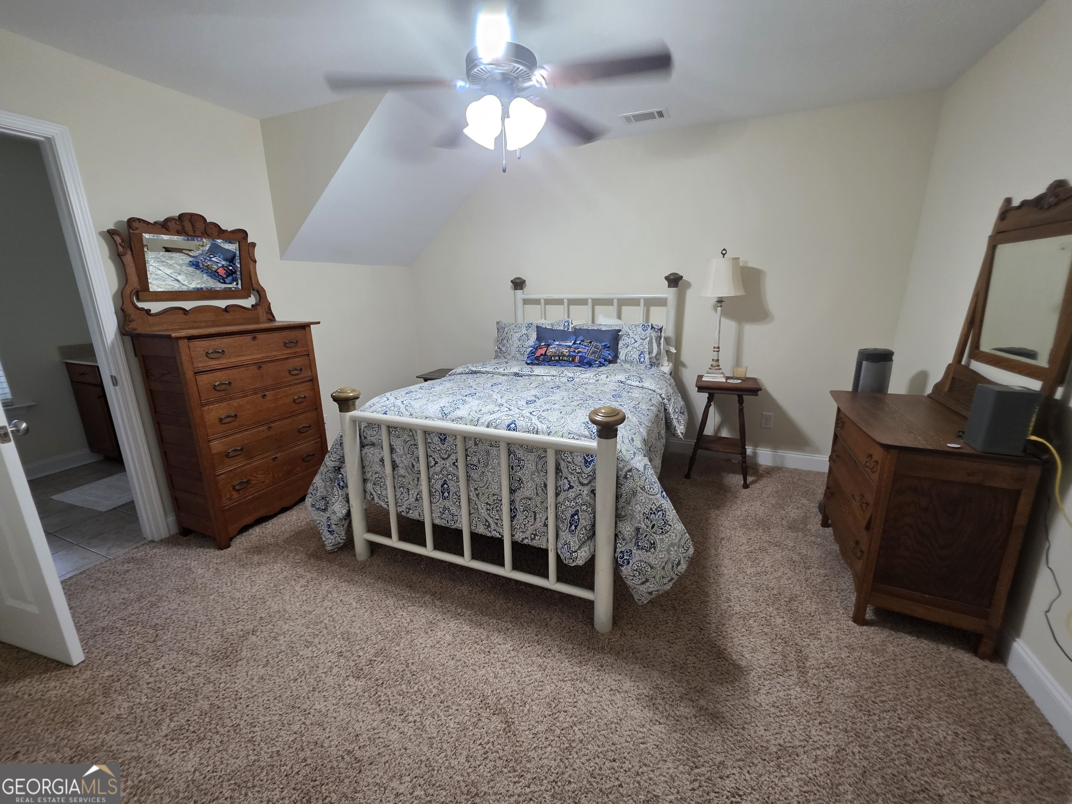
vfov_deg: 89.9
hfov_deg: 106.2
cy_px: 402
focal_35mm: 13
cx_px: 536
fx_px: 403
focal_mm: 2.2
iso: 200
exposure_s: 1/60
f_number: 1.9
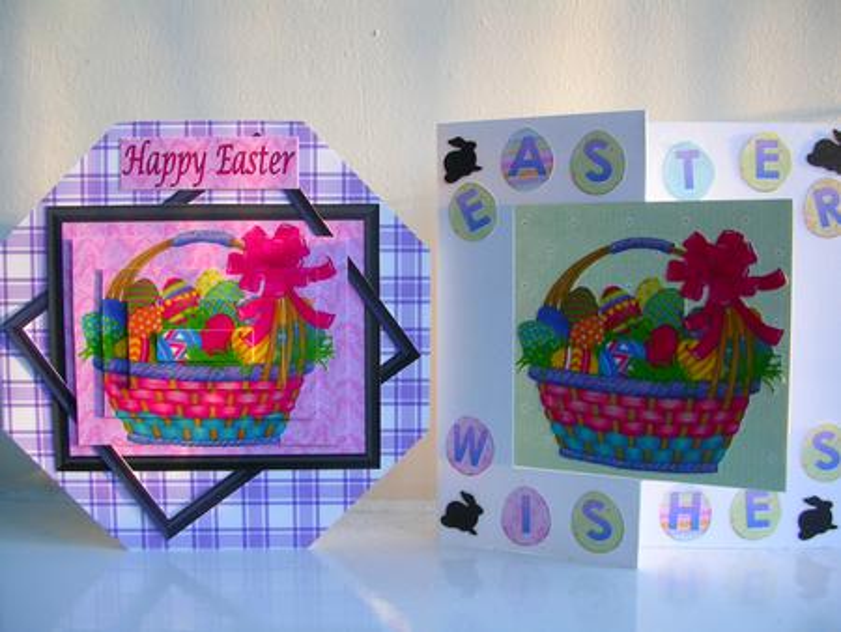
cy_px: 316
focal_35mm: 38
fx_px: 924
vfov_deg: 37.8
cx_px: 420
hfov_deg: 49.0
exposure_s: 1/9.1
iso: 50
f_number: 2.8
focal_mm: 5.8
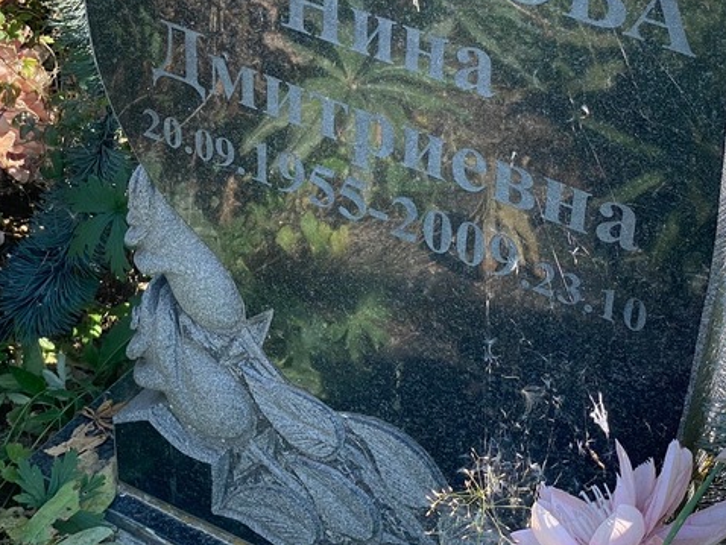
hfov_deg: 22.5
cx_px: 404
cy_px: 123
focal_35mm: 87
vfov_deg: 16.9
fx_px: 1826
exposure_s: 1/372
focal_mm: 6
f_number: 2
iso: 20
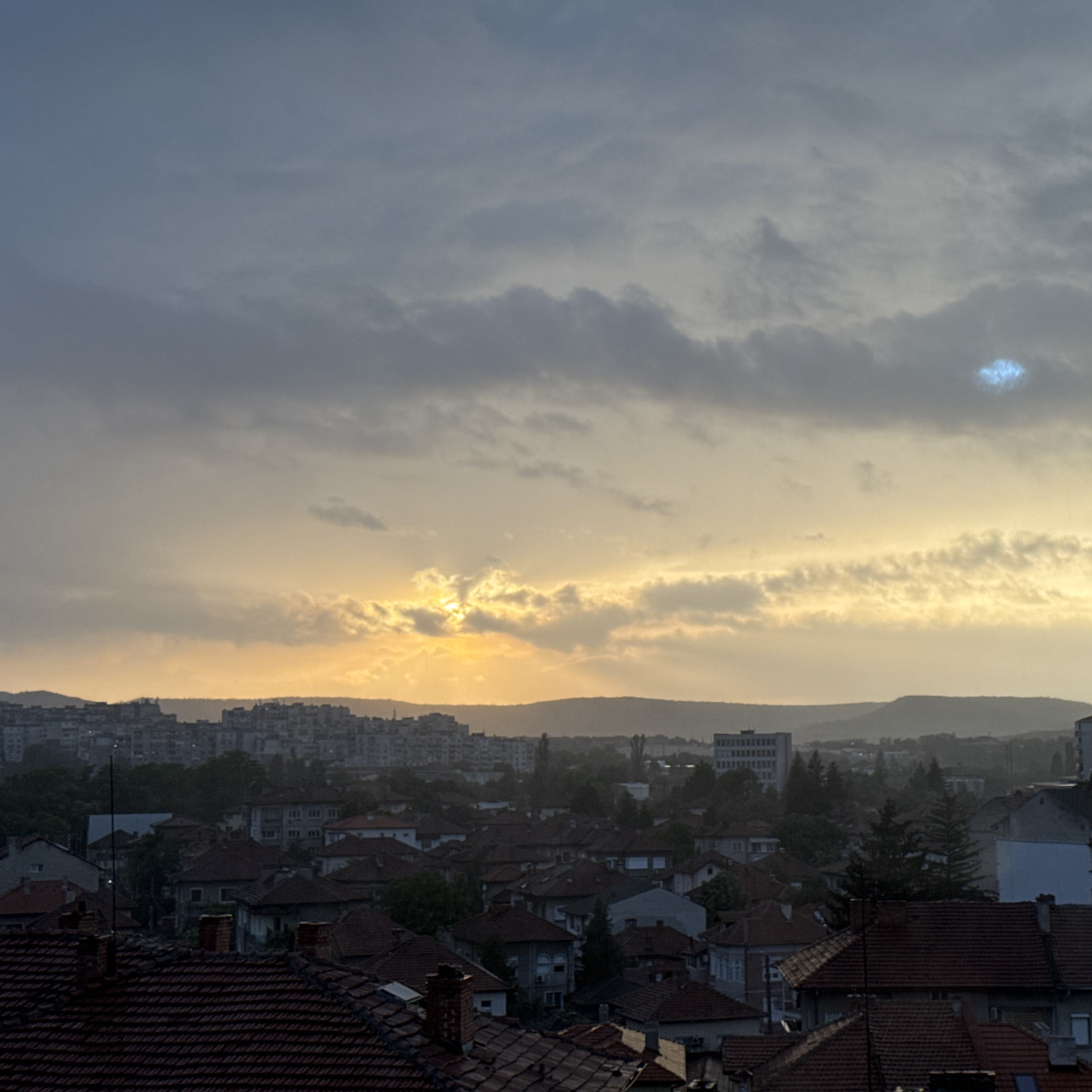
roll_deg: +0.3
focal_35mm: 57
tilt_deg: +5.3
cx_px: 642
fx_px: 2034
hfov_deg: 30.0
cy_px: 549
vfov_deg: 30.0
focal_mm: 6.76
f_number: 1.78
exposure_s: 1/121
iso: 64
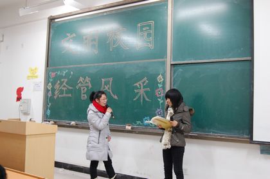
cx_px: 135
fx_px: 292
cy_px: 90
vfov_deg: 34.1
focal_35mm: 39
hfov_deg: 49.6
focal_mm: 26
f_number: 6.3
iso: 800
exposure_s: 1/10
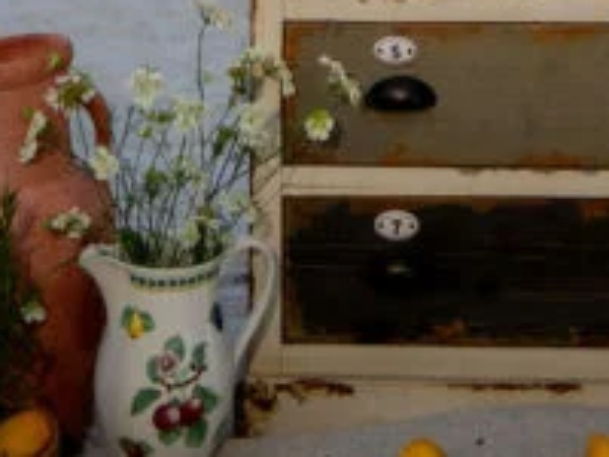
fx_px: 2076
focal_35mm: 118
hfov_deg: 16.7
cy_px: -1039
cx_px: 391
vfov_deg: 9.2
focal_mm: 24
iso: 80
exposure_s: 1/800
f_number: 1.4
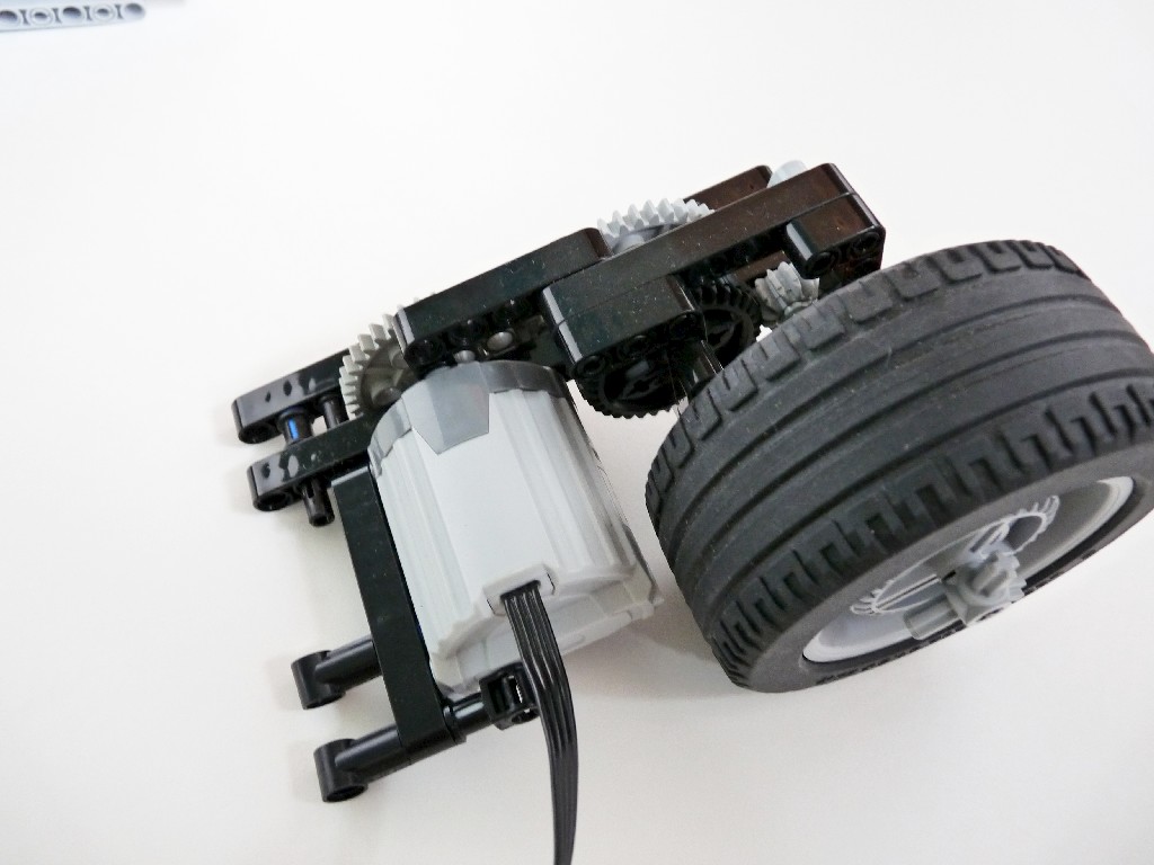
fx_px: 900
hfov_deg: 65.3
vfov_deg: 51.4
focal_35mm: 27
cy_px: 432
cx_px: 577
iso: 250
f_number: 2.8
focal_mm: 4.8
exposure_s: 1/30
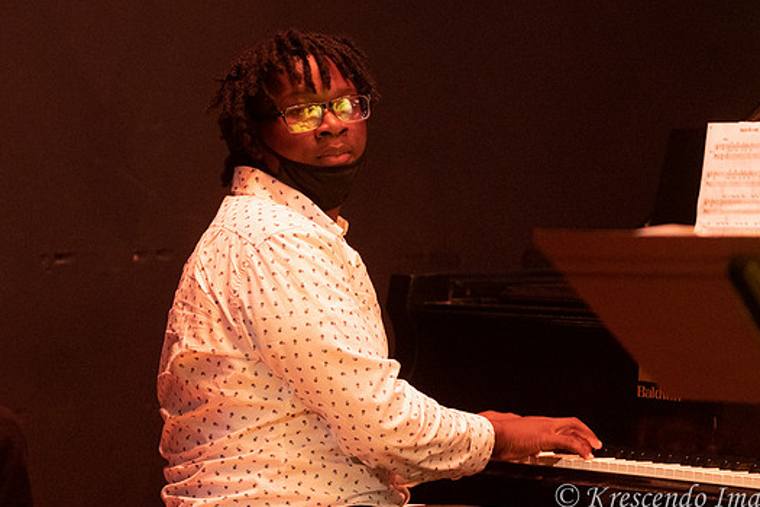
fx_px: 4201
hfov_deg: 10.3
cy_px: 248
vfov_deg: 6.9
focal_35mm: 199
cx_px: 384
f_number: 3.2
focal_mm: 120
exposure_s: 1/160
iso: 3200
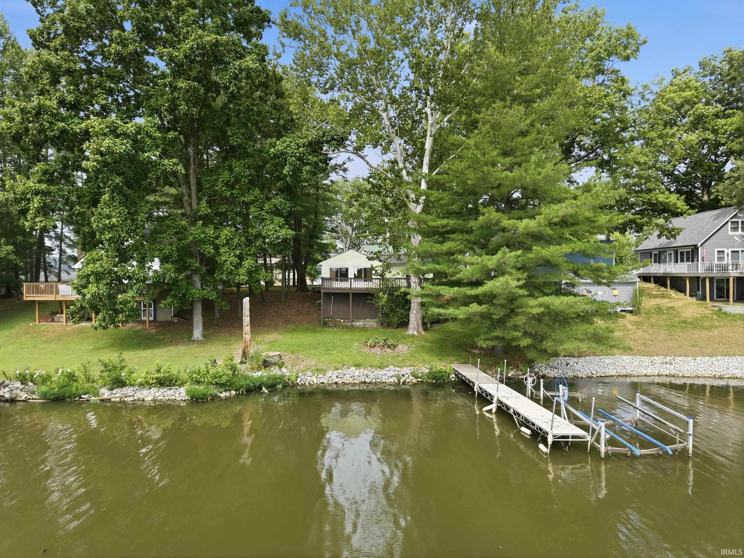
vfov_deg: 56.8
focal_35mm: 24
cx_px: 372
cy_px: 279
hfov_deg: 71.6
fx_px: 516
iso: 190
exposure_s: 1/2000
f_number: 1.8
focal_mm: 8.7
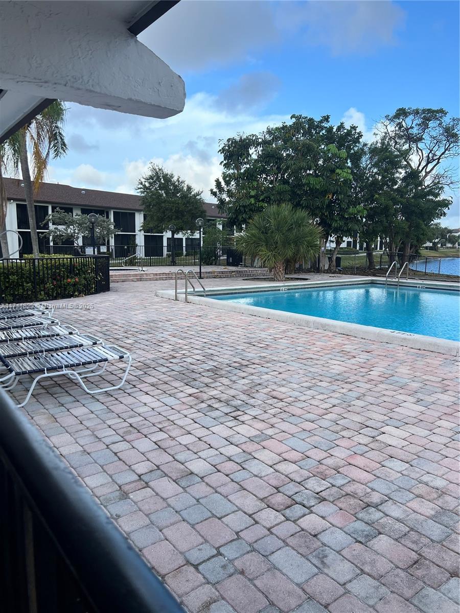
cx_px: 230
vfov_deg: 67.3
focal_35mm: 26
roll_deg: +0.0
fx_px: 461
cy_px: 306
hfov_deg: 53.1
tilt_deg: -6.5
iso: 50
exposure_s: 1/1901
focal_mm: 5.7
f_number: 1.5
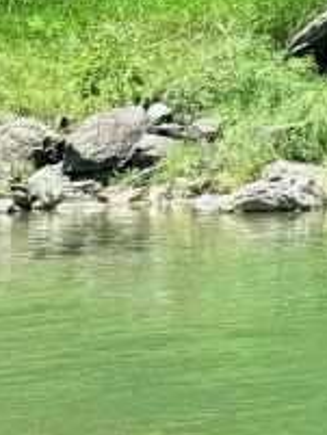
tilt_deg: +3.7
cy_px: -82
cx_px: 1128
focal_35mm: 172
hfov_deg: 7.2
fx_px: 2164
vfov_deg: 11.3
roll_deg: +2.8
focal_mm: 6.76
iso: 80
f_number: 1.78
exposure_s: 1/2110
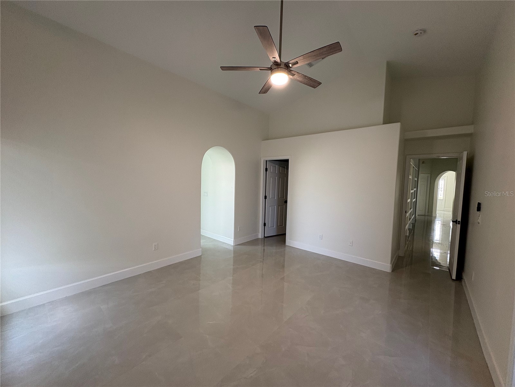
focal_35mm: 14
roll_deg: -2.4
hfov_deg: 102.1
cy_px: 194
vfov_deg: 85.7
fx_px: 208
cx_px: 258
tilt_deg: -2.9
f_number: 2.2
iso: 125
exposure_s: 1/62
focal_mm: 2.22
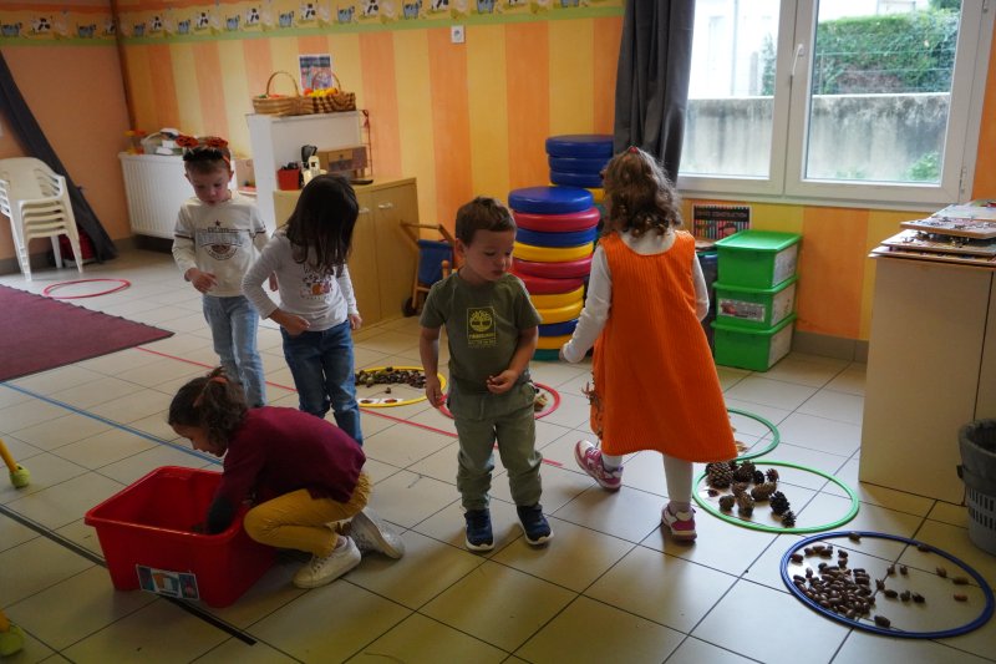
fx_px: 830
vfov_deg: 43.6
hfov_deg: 61.9
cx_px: 498
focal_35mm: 30
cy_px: 332
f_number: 4
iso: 12800
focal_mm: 30
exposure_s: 1/1600
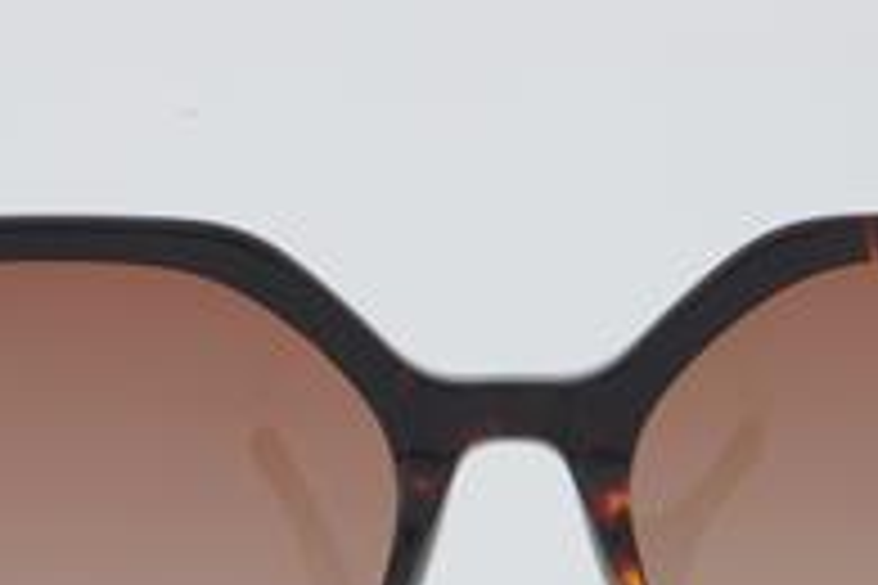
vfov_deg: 8.1
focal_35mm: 169
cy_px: 450
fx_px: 4122
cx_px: 522
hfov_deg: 12.2
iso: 100
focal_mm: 55
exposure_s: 1/3
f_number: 32
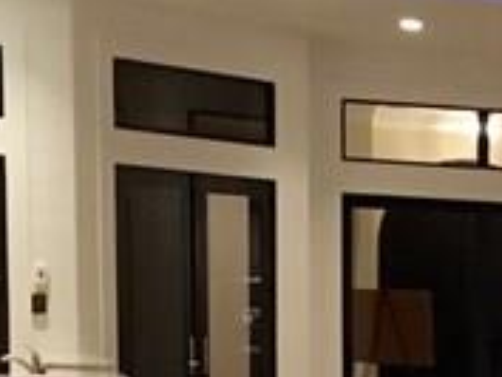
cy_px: 720
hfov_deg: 11.0
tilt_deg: -8.1
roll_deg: -1.8
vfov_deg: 8.4
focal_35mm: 168
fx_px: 2438
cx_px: 891
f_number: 2.2
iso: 200
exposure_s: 1/15
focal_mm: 4.15
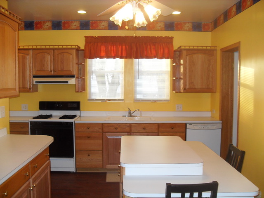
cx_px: 132
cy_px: 99
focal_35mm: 34
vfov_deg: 41.8
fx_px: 259
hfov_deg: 54.0
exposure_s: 1/45
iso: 100
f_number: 2.8
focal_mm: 6.3
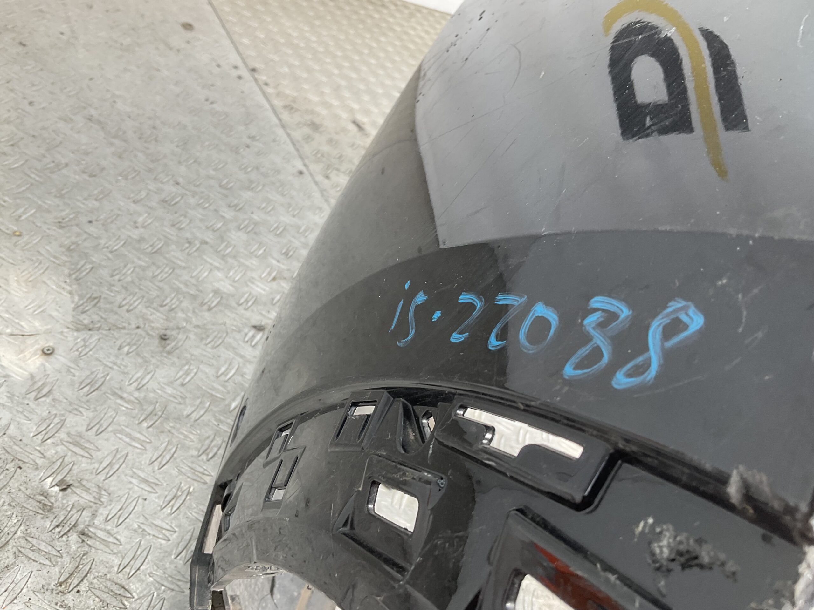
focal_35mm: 29
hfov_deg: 61.7
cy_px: 305
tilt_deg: -35.9
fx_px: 682
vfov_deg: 48.2
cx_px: 407
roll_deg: -32.4
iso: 20
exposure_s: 1/100
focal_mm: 3
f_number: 1.8
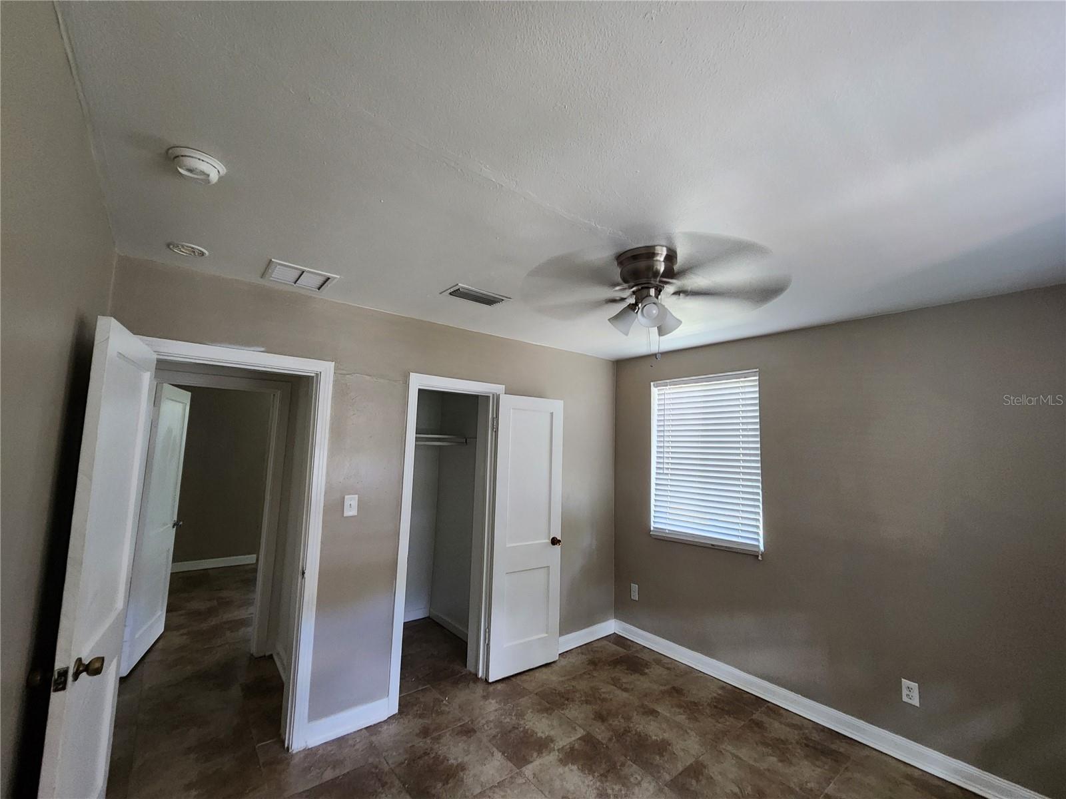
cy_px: 400
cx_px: 533
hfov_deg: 106.2
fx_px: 400
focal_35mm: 13
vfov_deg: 89.9
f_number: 2.2
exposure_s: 1/30
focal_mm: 2.2
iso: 400
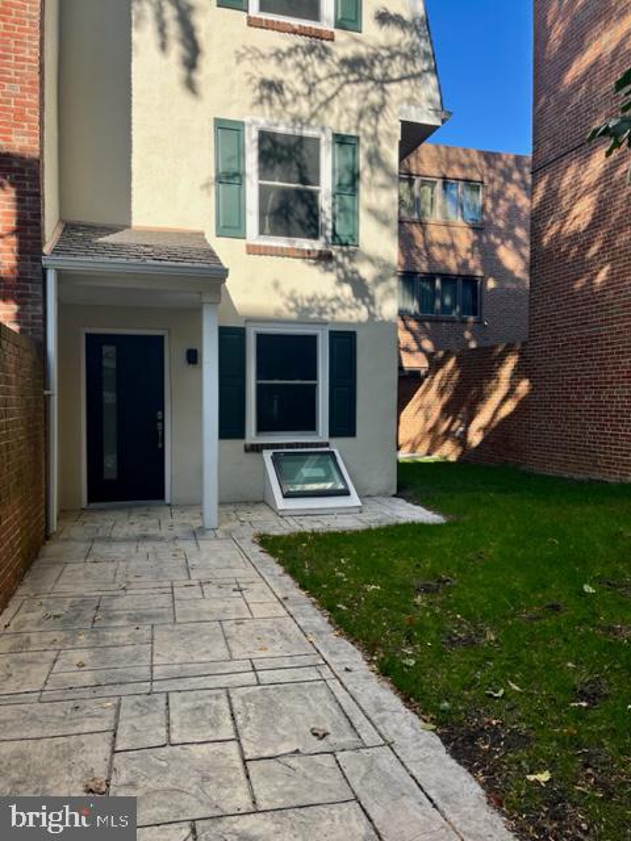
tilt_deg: -2.4
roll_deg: +0.1
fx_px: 632
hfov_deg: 53.1
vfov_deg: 67.3
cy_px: 420
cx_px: 316
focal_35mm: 26
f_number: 1.6
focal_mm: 5.1
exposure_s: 1/878
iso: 50
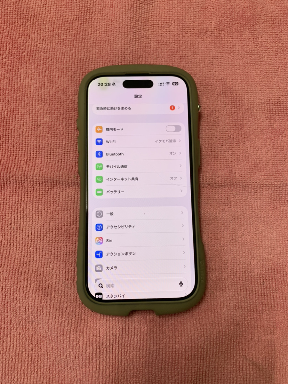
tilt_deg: -80.9
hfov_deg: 53.1
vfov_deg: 67.3
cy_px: 192
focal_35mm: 26
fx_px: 288
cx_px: 144
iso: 80
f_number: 1.8
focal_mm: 4.25
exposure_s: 1/120
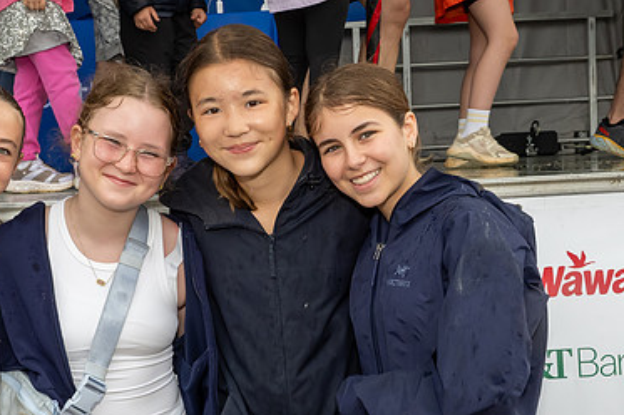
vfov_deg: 20.8
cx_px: 275
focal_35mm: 65
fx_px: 1126
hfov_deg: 31.0
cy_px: 287
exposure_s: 1/250
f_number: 8
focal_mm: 22
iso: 1000
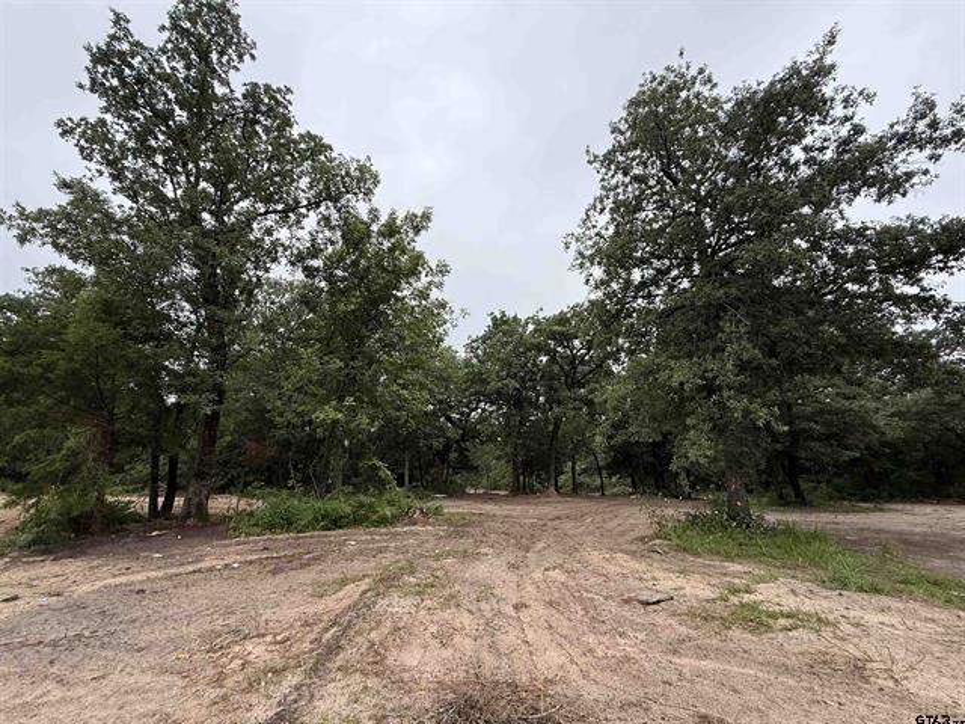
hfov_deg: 102.1
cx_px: 482
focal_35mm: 14
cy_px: 362
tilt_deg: +15.3
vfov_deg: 85.7
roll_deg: +0.9
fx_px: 390
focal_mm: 2.22
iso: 50
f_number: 2.2
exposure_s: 1/398
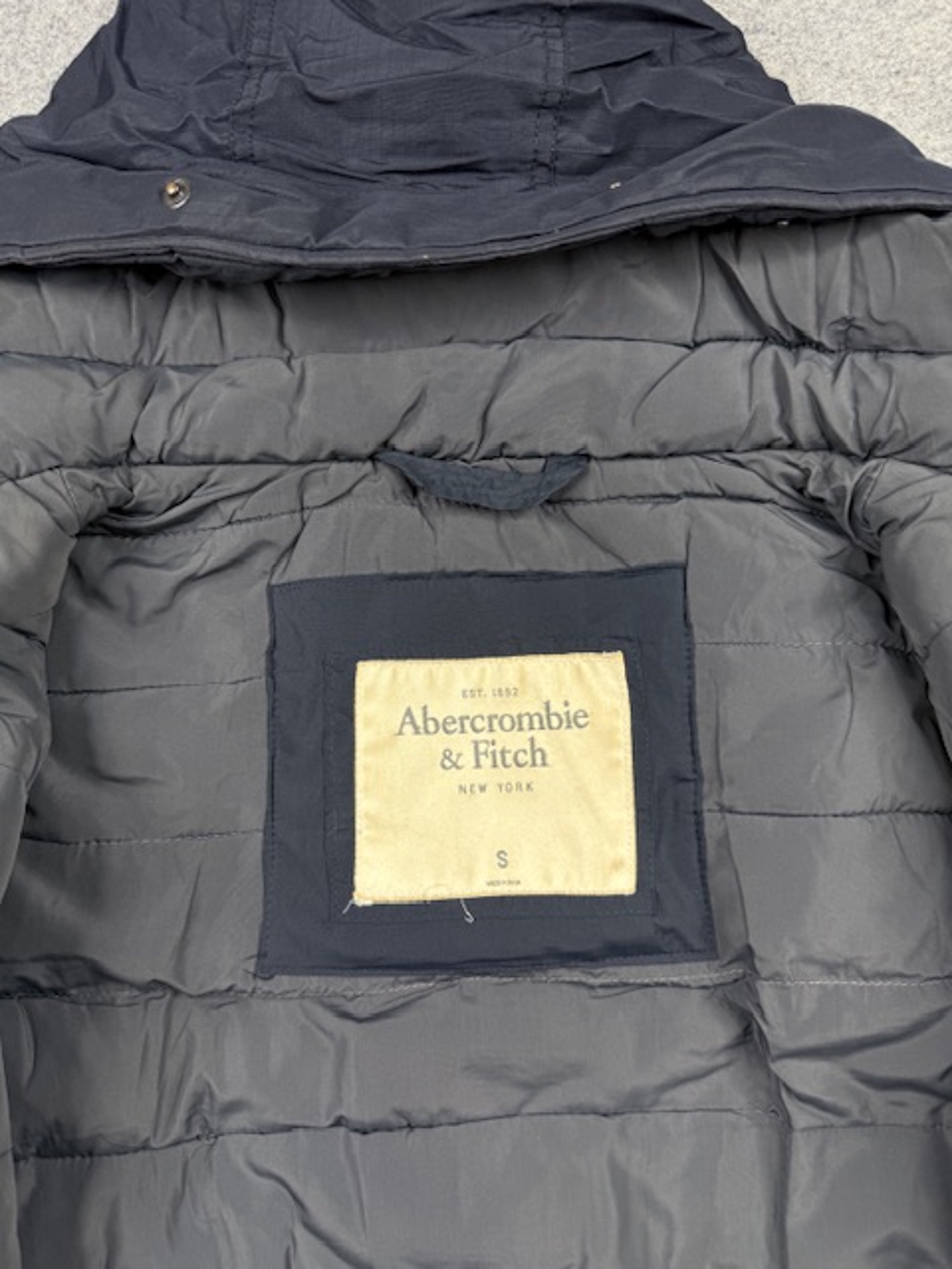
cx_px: 476
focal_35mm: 24
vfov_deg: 71.6
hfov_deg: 56.8
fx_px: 880
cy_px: 634
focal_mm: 6.76
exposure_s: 1/100
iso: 64
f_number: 1.78
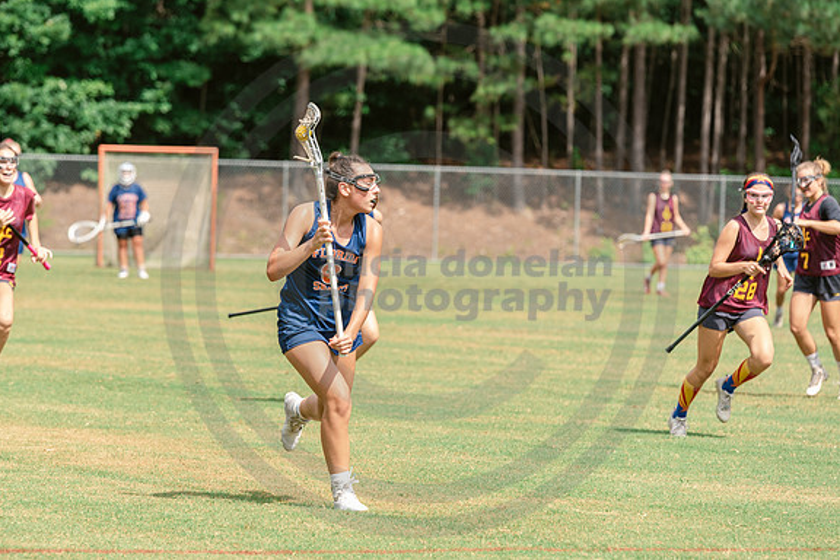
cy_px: 305
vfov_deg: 6.0
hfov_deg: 9.0
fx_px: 5343
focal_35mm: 229
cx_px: 350
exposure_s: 1/1250
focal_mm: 195
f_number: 4.5
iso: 250
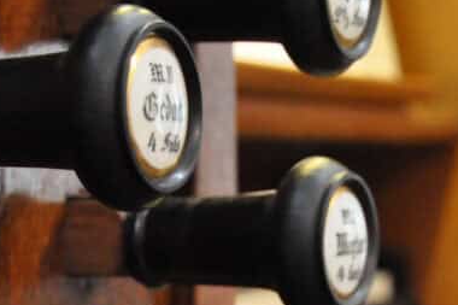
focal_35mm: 141
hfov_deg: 14.5
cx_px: 329
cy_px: 328
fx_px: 1797
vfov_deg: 9.6
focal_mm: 35
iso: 3200
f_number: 4.2
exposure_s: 1/25
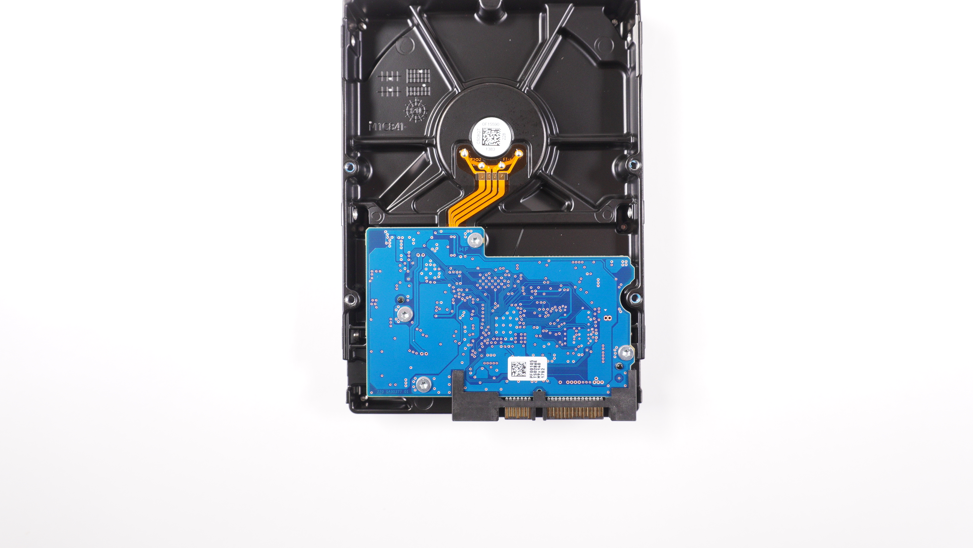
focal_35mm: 26
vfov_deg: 44.3
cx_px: 479
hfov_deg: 71.9
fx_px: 671
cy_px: 232
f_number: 5.6
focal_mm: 16
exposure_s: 1/250
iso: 640
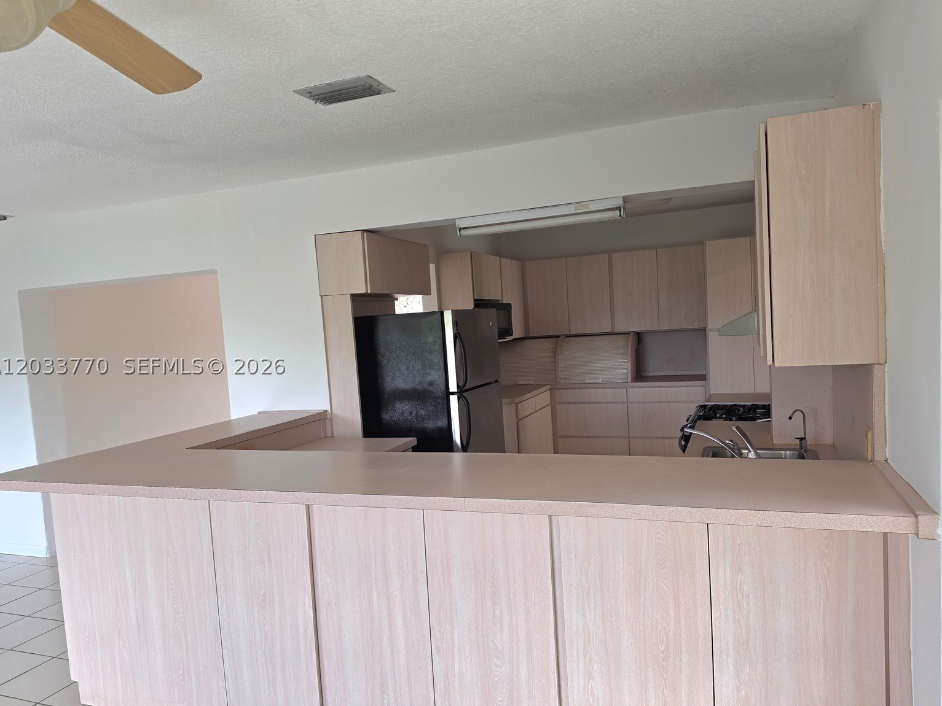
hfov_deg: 71.6
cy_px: 366
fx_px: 653
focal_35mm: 24
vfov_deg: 56.8
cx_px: 473
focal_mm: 6.5
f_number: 1.4
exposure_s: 1/60.2
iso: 40
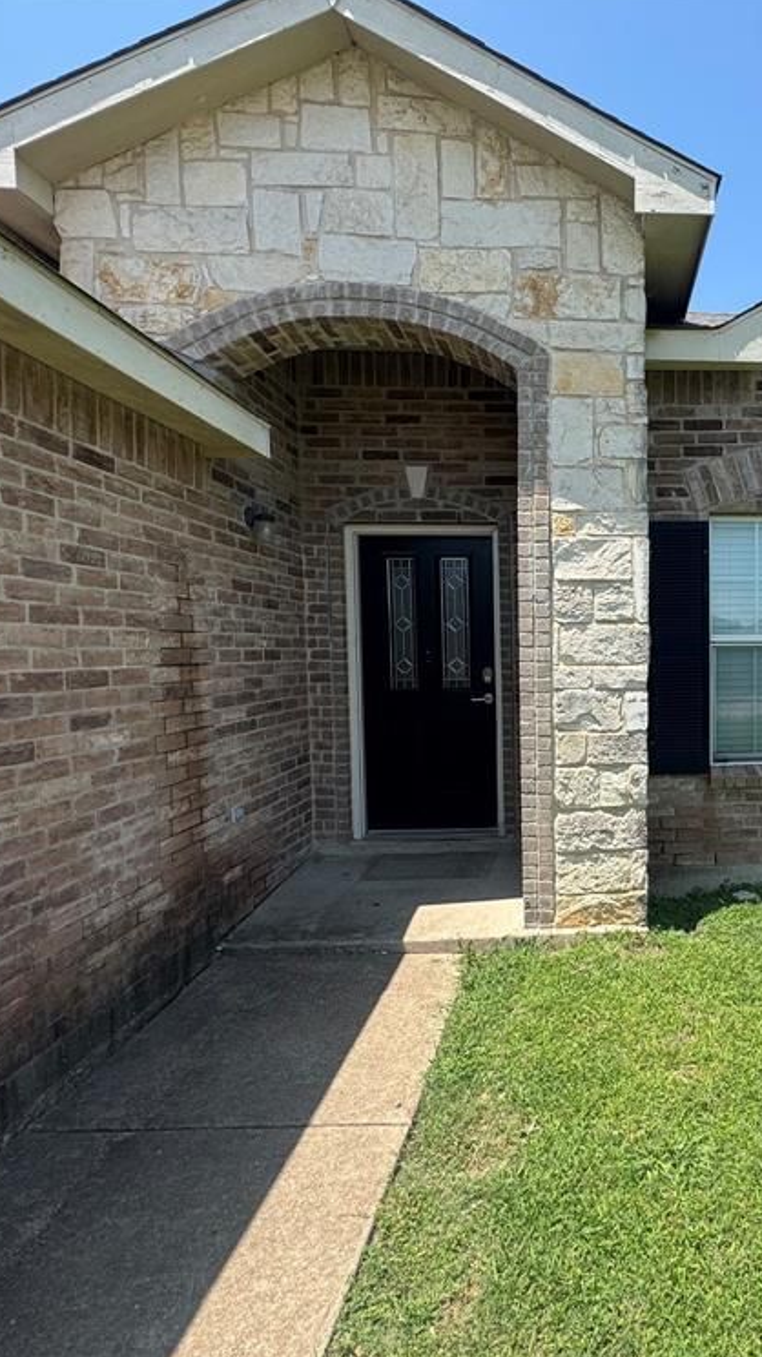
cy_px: 691
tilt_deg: -2.3
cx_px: 645
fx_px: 755
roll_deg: +1.1
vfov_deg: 83.9
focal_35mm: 21
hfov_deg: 49.3
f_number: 2.2
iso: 50
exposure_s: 1/993
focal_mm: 2.22
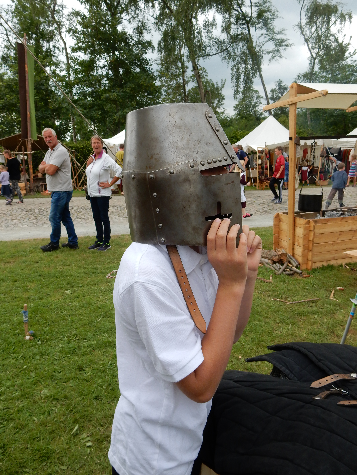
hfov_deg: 54.9
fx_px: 344
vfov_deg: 69.4
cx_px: 178
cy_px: 238
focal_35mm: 25
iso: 125
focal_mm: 4.5
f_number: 3.7
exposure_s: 1/640
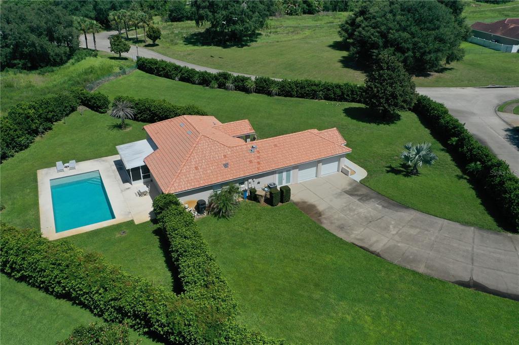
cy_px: 172
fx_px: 404
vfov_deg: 46.4
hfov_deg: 65.5
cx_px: 260
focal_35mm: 28
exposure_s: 1/800
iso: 100
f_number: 7.1
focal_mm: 10.26
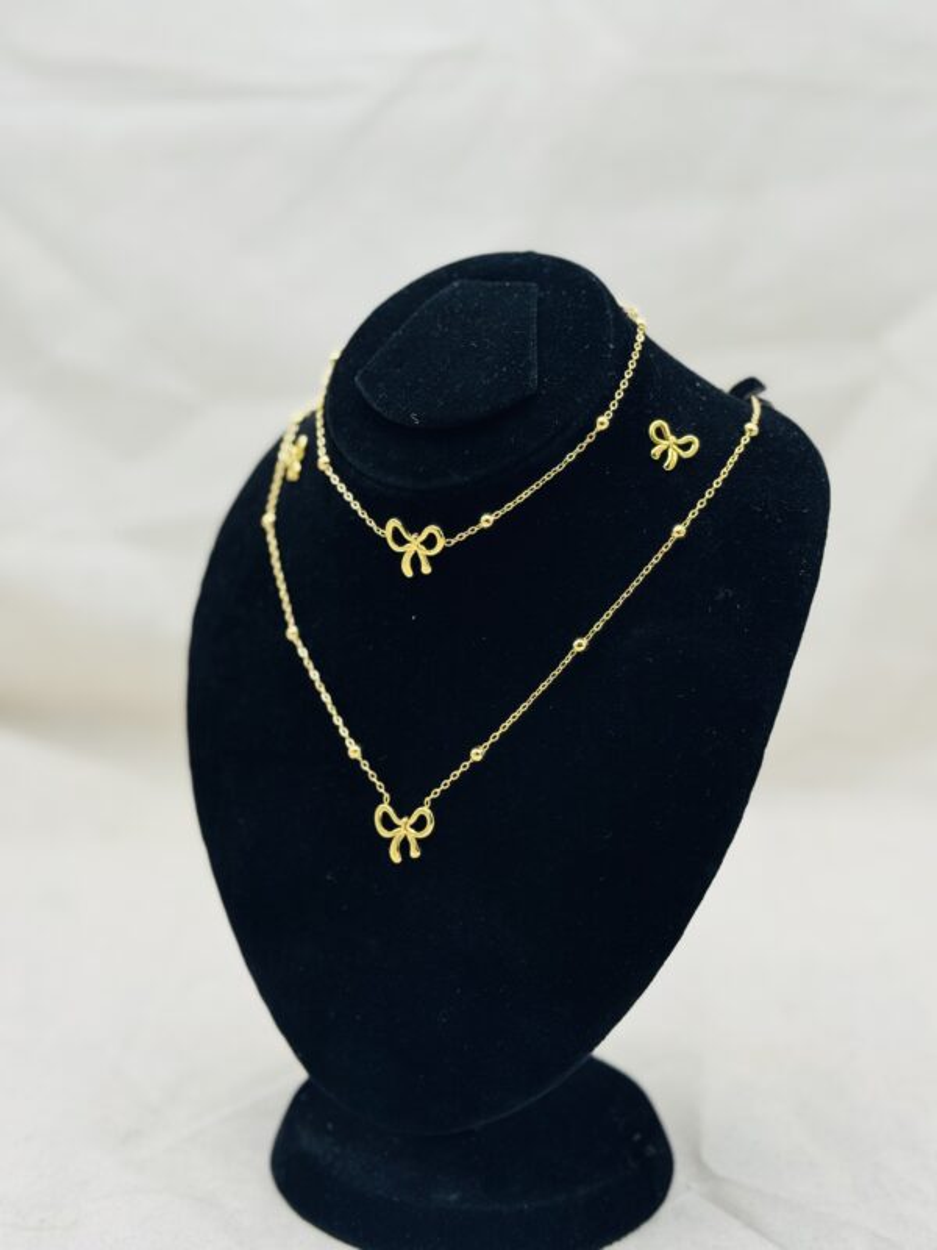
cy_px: 625
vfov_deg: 39.7
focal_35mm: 48
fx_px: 1732
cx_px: 468
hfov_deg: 30.3
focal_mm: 6.76
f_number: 1.78
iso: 64
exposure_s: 1/470
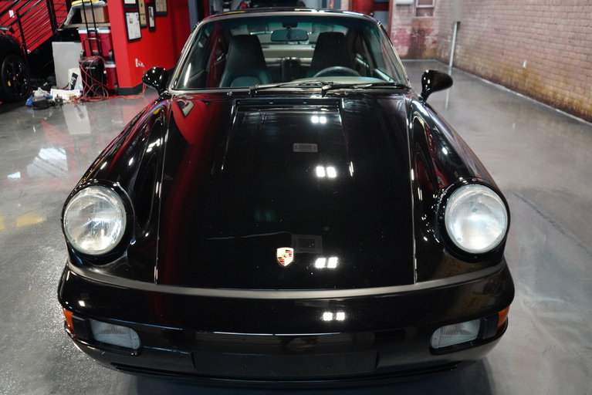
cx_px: 296
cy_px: 198
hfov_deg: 65.5
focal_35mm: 28
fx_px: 461
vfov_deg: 46.4
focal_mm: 28
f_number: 3.5
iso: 12800
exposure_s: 1/100
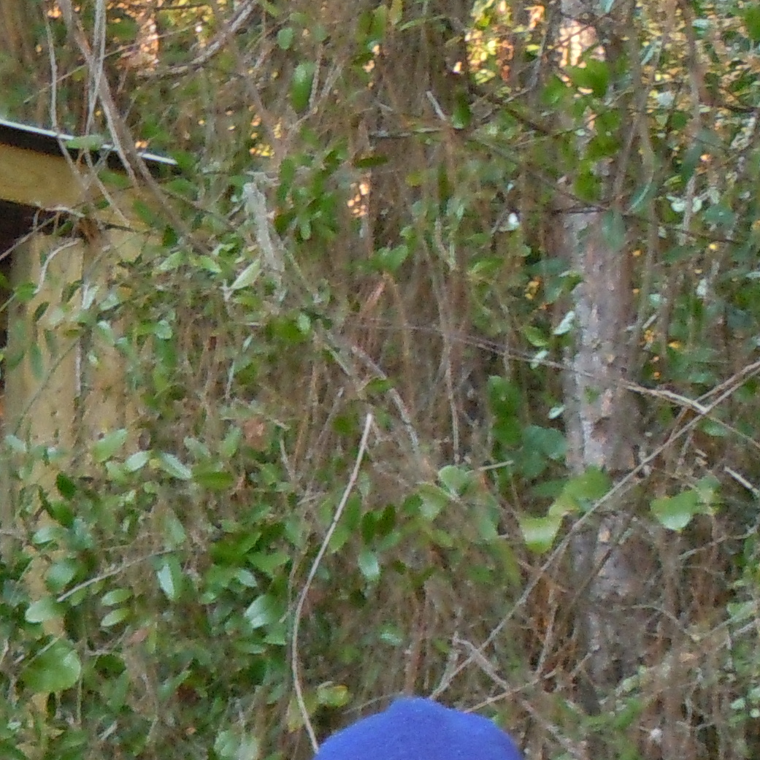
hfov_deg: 10.4
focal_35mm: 165
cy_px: 1135
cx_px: -117
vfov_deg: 10.3
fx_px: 4099
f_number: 3.8
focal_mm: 8.1
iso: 400
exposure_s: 1/40
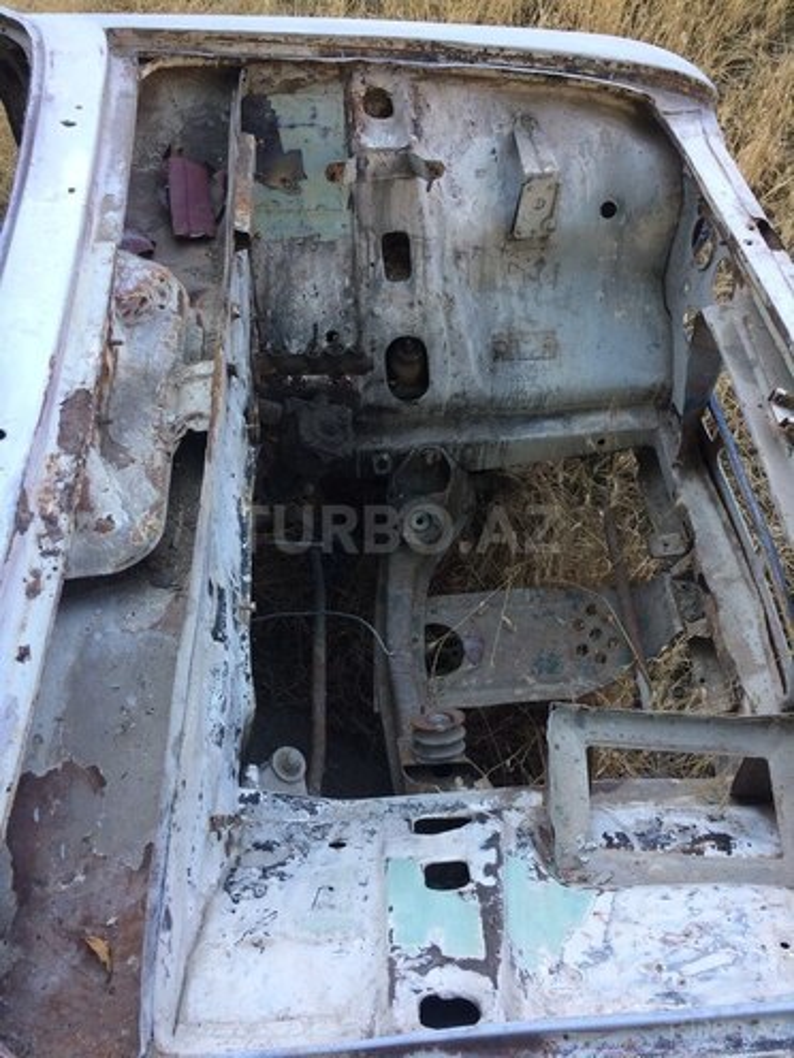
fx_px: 887
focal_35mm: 29
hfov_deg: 48.2
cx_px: 397
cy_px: 529
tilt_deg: -44.3
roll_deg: -4.5
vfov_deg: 61.7
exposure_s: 1/202
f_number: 2.2
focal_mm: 4.15
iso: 32
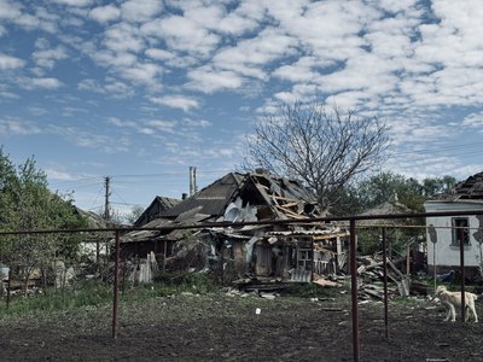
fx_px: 670
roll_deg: -0.1
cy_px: 181
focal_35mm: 48
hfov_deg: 39.7
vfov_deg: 30.3
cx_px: 242
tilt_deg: +6.0
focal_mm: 6.76
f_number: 1.78
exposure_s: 1/5848
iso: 64
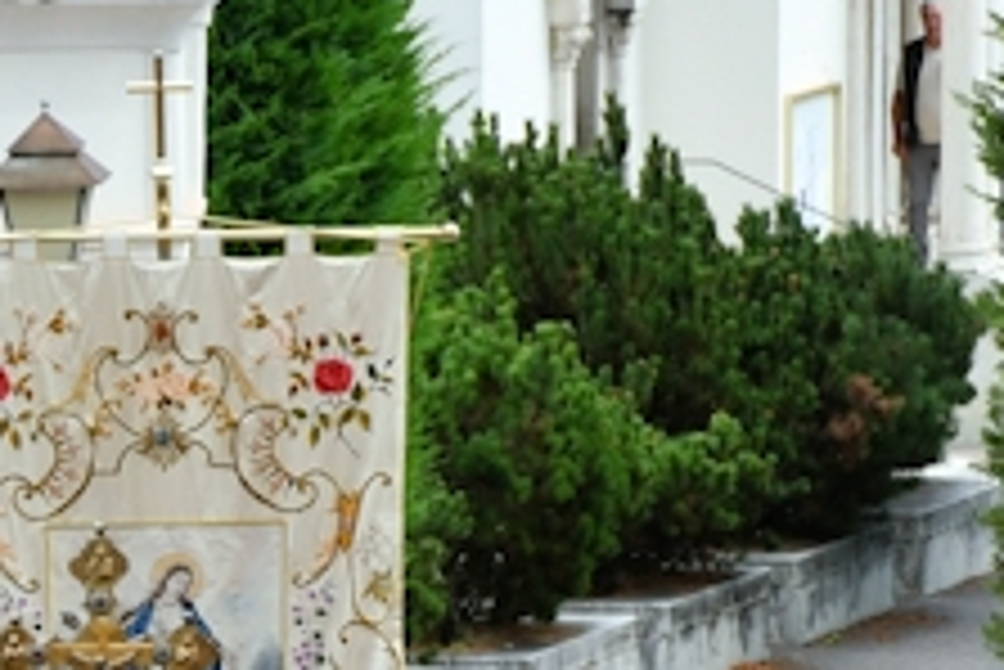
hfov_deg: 3.7
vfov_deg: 2.4
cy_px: 962
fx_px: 15711
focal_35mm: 563
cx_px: -153
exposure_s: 1/250
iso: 200
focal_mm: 105
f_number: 7.1
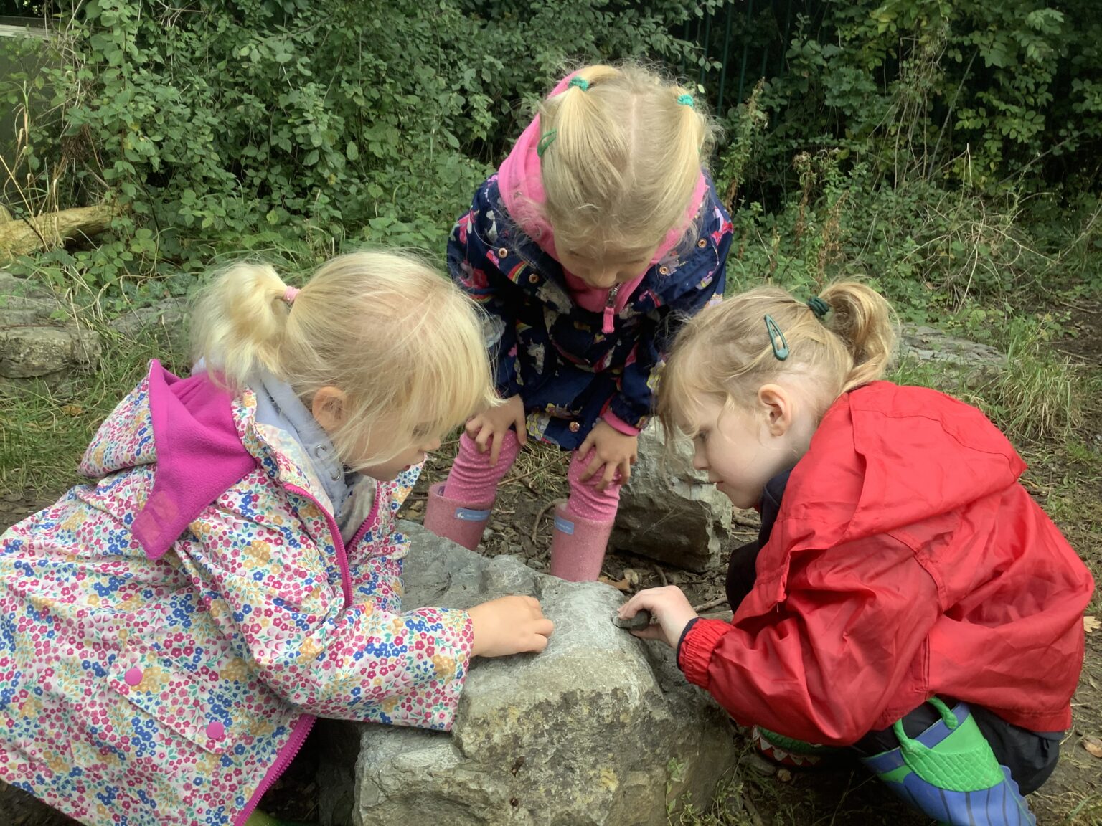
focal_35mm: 31
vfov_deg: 45.4
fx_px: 987
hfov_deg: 58.4
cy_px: 413
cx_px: 551
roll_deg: -4.4
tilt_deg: -15.1
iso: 25
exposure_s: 1/131
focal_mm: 3.3
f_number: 2.4
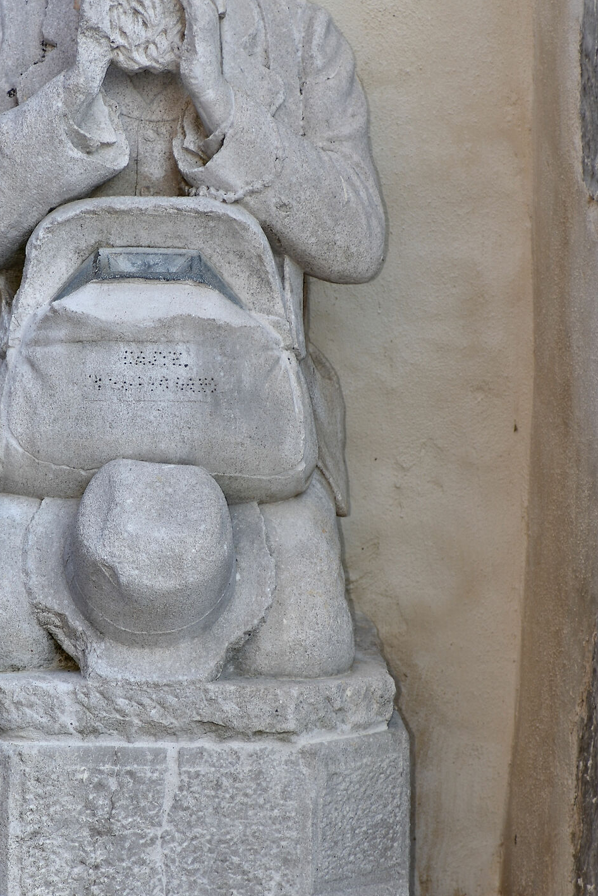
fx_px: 5902
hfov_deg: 5.8
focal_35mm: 237
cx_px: 143
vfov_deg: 8.7
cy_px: 479
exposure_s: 1/250
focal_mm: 140
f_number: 6.3
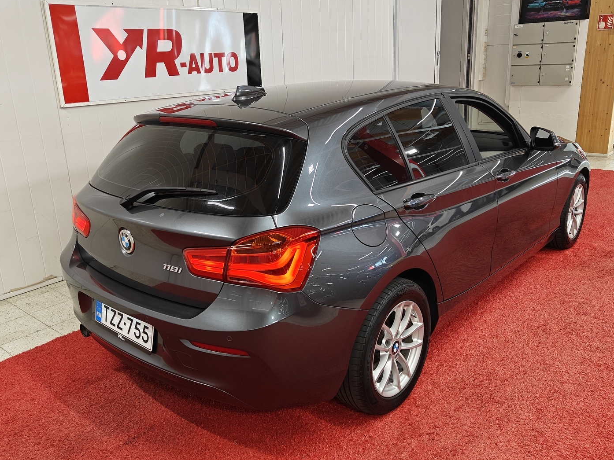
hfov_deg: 58.4
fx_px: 550
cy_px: 225
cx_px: 300
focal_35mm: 31
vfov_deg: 45.4
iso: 100
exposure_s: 1/80
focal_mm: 5.59
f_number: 1.8
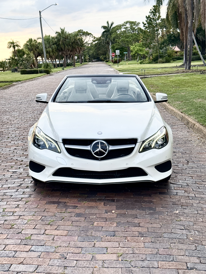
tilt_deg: -10.7
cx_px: 103
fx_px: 381
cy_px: 137
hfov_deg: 30.3
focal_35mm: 48
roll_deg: +2.7
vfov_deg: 39.7
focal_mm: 6.76
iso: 80
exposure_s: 1/1429
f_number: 1.78
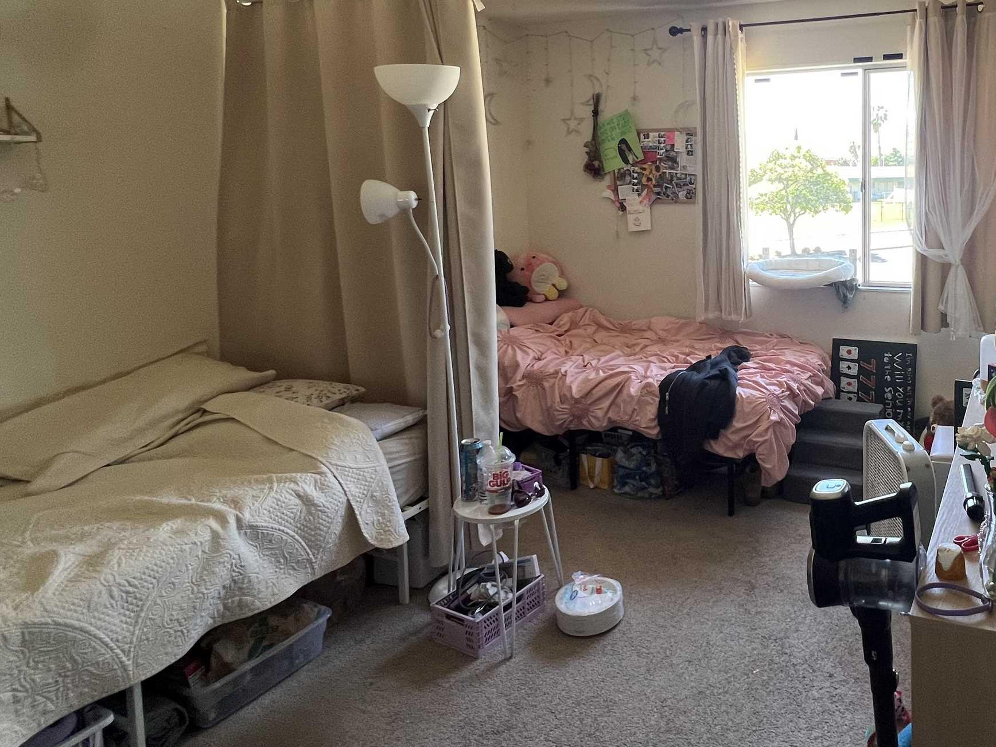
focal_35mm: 23
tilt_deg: -5.6
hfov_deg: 68.9
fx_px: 662
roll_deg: +1.3
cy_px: 248
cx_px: 752
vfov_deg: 57.6
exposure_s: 1/99
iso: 125
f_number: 1.8
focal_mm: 1.57
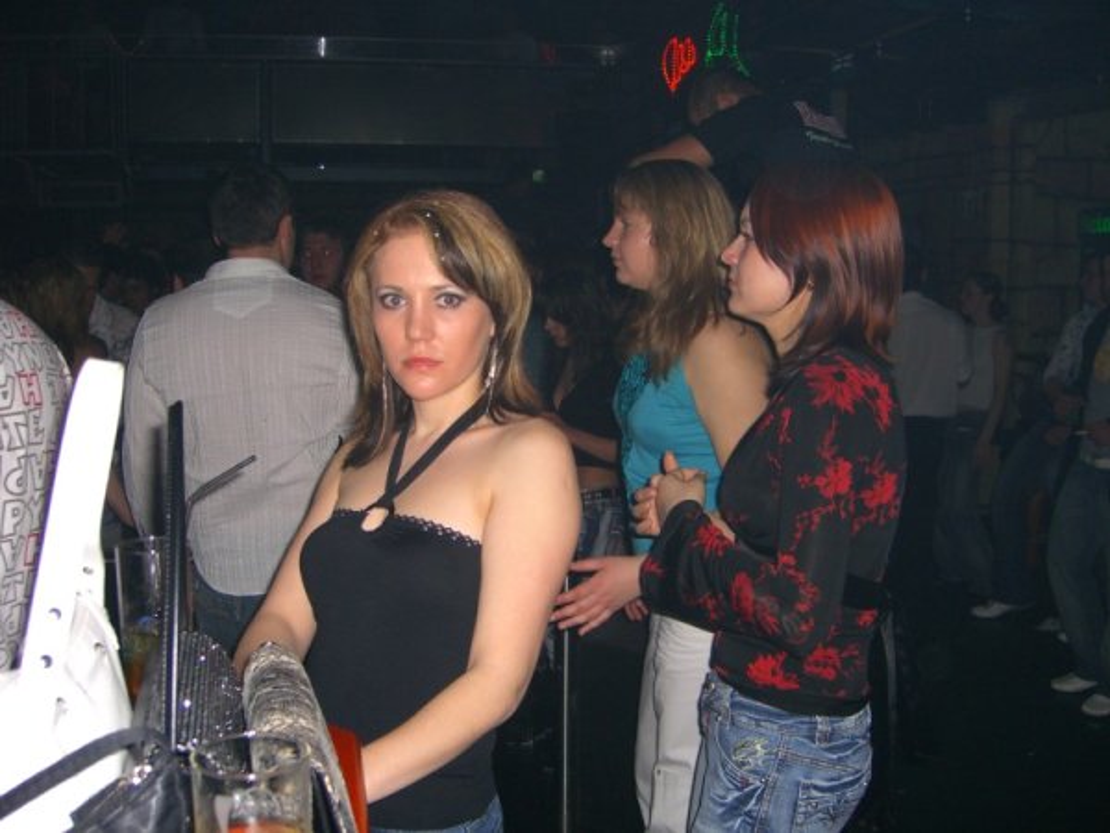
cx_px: 555
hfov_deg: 49.0
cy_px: 416
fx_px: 1219
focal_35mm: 38
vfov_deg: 37.7
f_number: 2.8
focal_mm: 7.9
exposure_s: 1/60
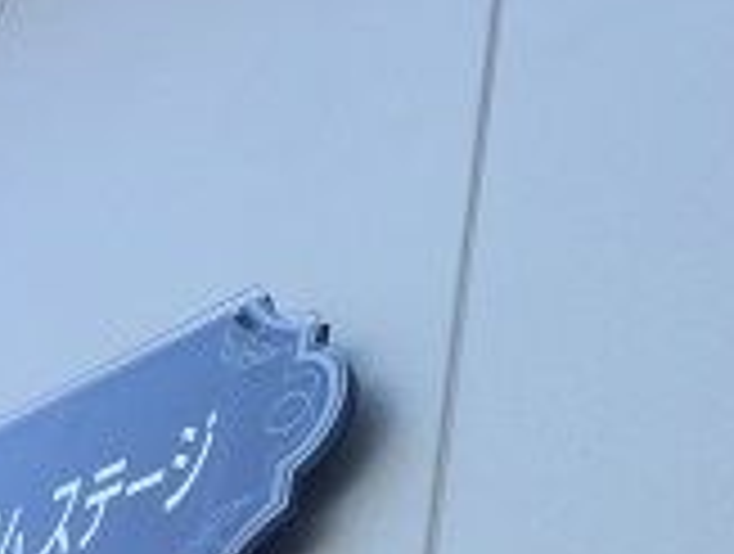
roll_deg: -5.2
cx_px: 482
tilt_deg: +34.9
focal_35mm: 87
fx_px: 1849
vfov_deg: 16.4
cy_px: 644
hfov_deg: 22.4
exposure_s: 1/416
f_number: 2.2
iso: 32
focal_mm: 4.15
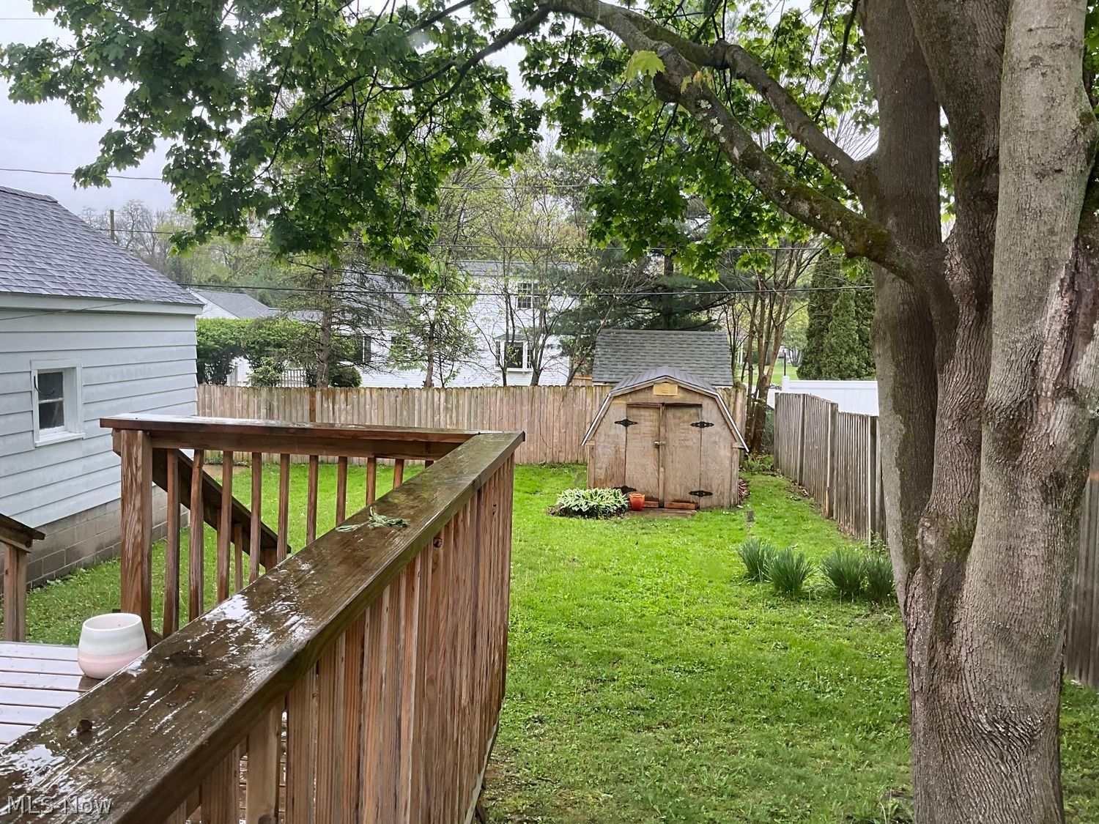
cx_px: 550
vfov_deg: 48.2
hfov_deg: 61.7
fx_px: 921
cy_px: 412
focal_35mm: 29
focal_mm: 3
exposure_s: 1/120
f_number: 1.8
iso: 32
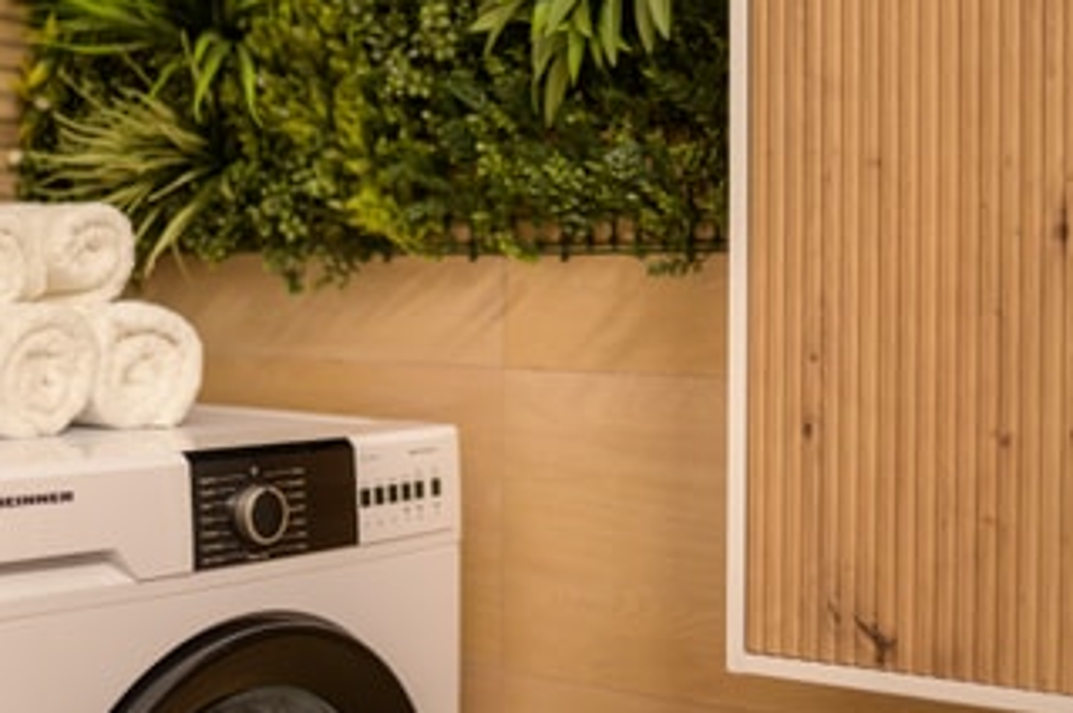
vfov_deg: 21.9
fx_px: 1846
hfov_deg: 32.4
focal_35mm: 62
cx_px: 501
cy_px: 323
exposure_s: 1/250
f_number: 1.4
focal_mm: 35
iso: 800
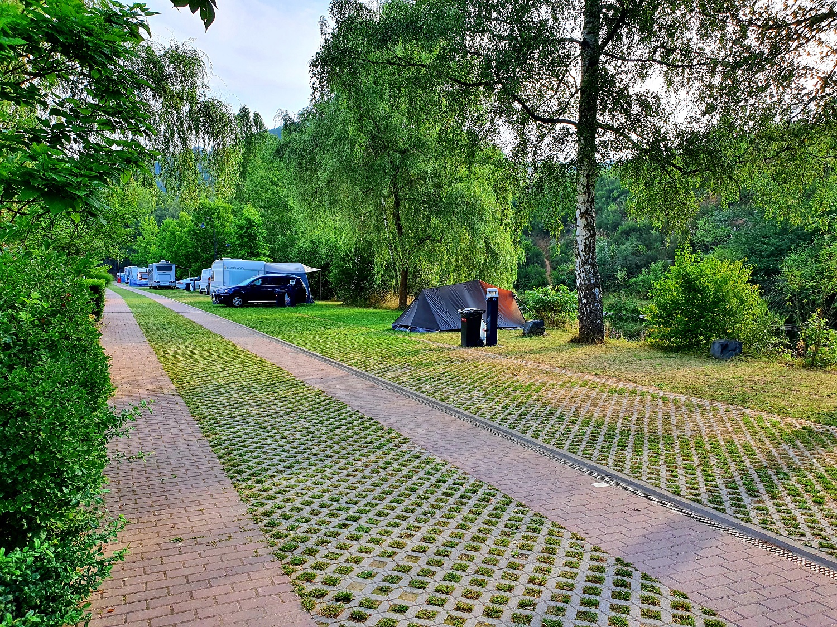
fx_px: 629
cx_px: 418
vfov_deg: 53.1
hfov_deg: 67.3
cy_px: 314
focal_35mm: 26
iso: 50
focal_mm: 4.32
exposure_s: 1/303
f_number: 2.4
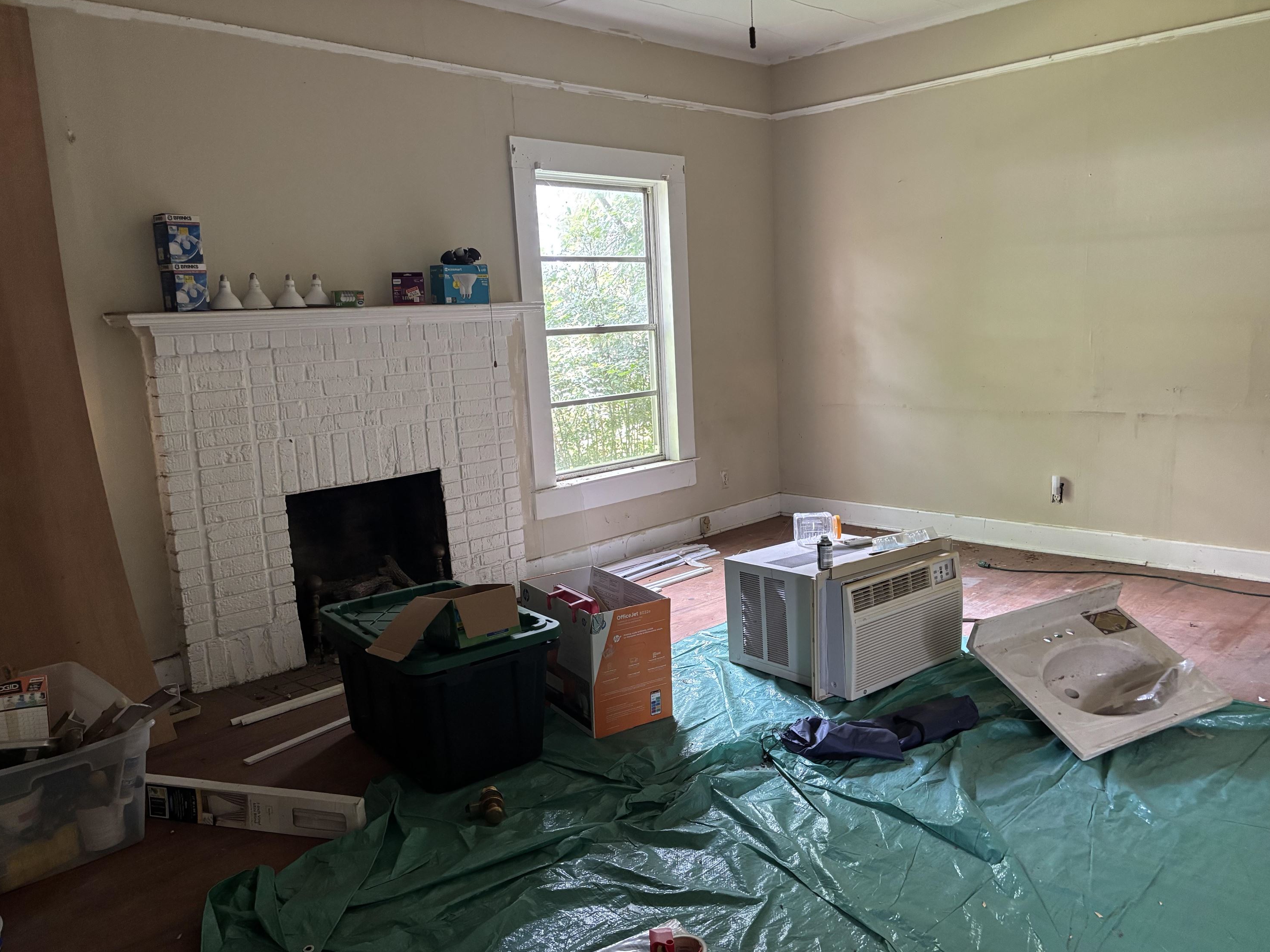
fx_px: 991
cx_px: 629
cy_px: 490
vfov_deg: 51.4
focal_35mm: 27
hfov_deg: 65.3
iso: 500
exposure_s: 1/60
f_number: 1.6
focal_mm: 5.96
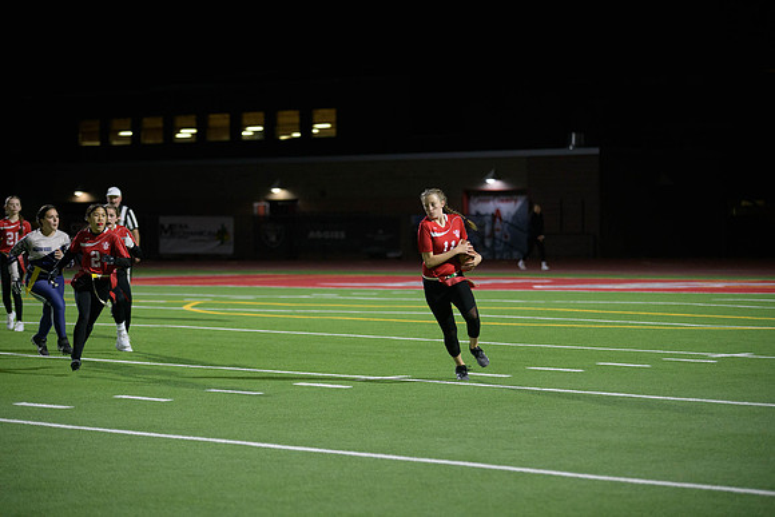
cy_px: 258
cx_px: 388
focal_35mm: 120
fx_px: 2584
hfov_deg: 17.1
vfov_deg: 11.4
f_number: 2.8
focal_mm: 120
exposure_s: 1/640
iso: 2800
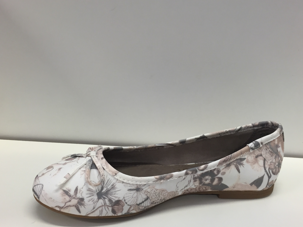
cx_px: 161
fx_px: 298
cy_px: 111
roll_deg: -3.7
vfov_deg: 41.8
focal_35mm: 34
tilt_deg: -21.8
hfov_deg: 53.9
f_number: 2.2
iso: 50
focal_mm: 4.15
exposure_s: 1/33
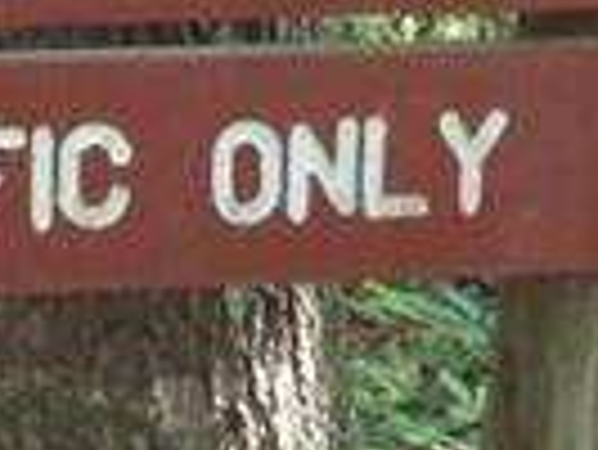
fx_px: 3458
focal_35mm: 200
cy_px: -263
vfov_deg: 7.3
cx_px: -189
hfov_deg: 9.7
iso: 400
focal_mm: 6.83
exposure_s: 1/20
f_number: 4.6
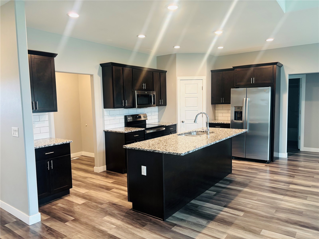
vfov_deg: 53.1
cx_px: 160
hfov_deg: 67.3
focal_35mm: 26
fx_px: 240
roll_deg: +1.1
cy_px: 120
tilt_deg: -5.0
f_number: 1.6
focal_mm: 5.96
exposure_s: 1/60
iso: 250
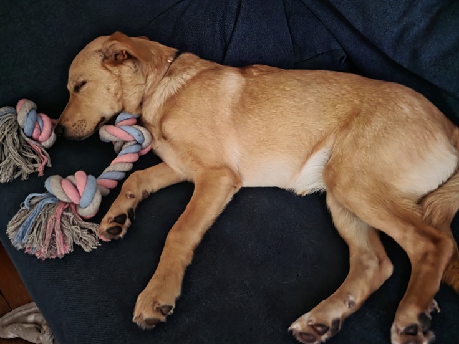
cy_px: 167
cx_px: 215
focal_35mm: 32
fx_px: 424
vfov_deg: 44.2
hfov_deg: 56.8
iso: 3200
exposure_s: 1/7.14
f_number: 1.7
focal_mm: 6.3
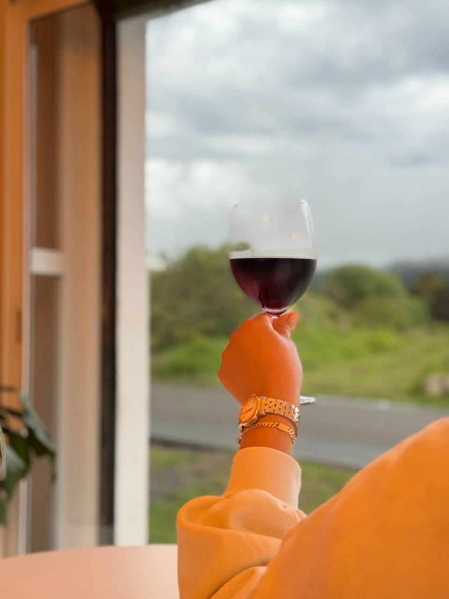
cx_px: 224
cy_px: 300
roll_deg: -0.1
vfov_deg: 39.7
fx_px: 830
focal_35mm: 48
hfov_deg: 30.3
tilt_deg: +2.5
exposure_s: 1/120
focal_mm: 6.76
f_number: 1.78
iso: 64
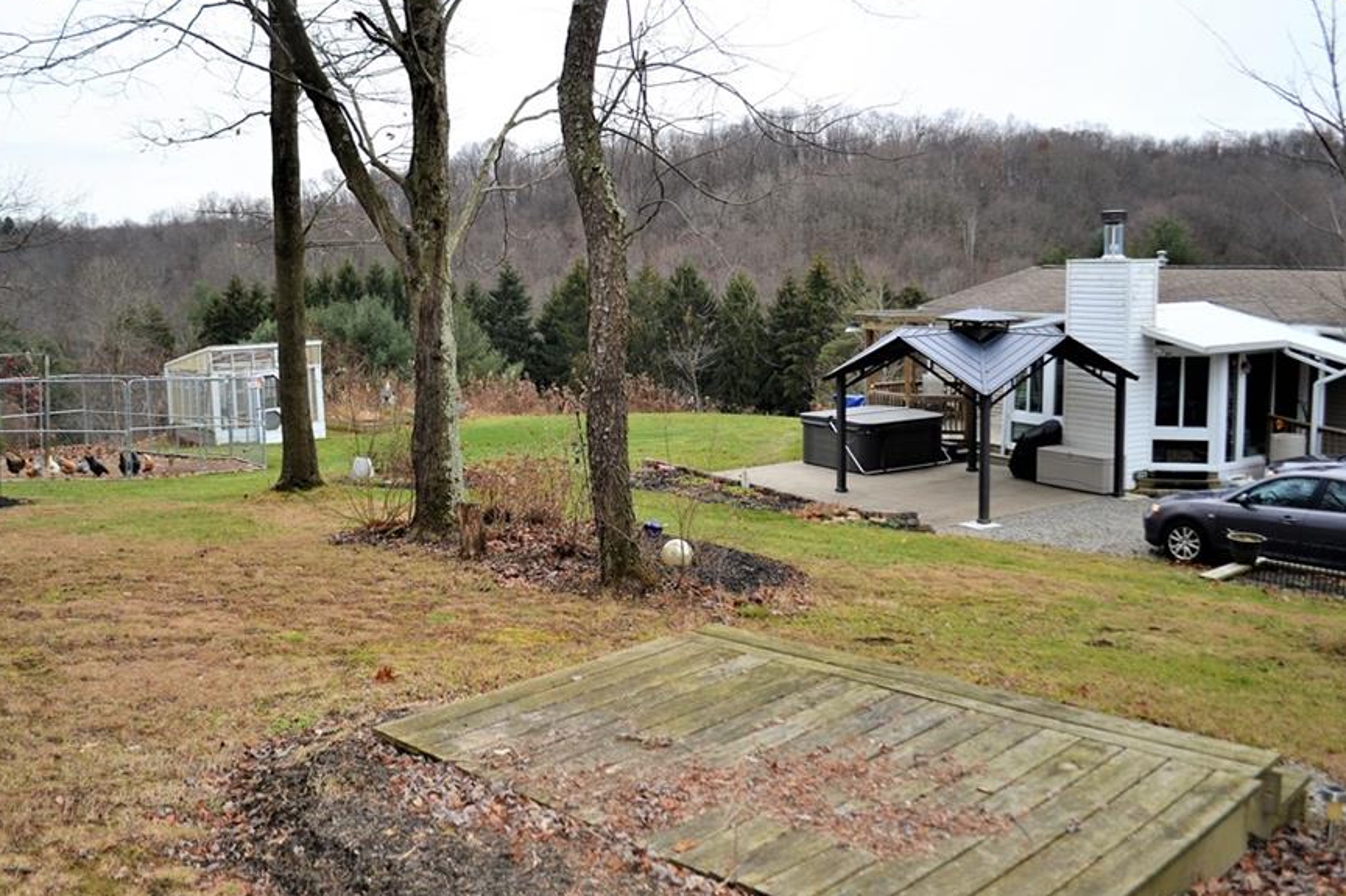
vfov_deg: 41.0
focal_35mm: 32
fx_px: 1196
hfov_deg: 58.5
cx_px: 580
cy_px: 411
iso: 125
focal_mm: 18
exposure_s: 1/125
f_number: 4
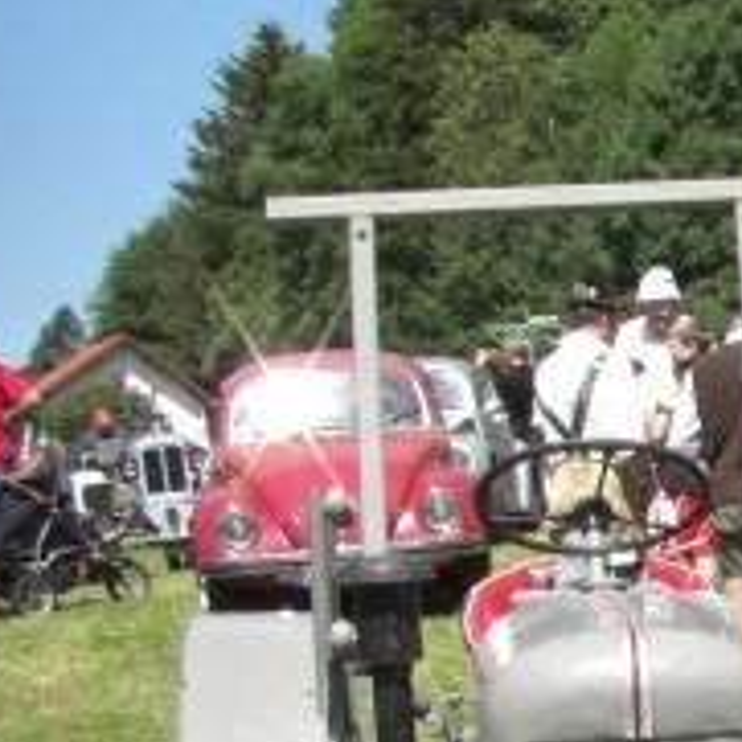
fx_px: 3153
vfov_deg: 13.3
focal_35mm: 130
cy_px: 670
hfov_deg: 12.2
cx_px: 1373
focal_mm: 6.3
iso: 64
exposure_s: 1/250
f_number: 4.6
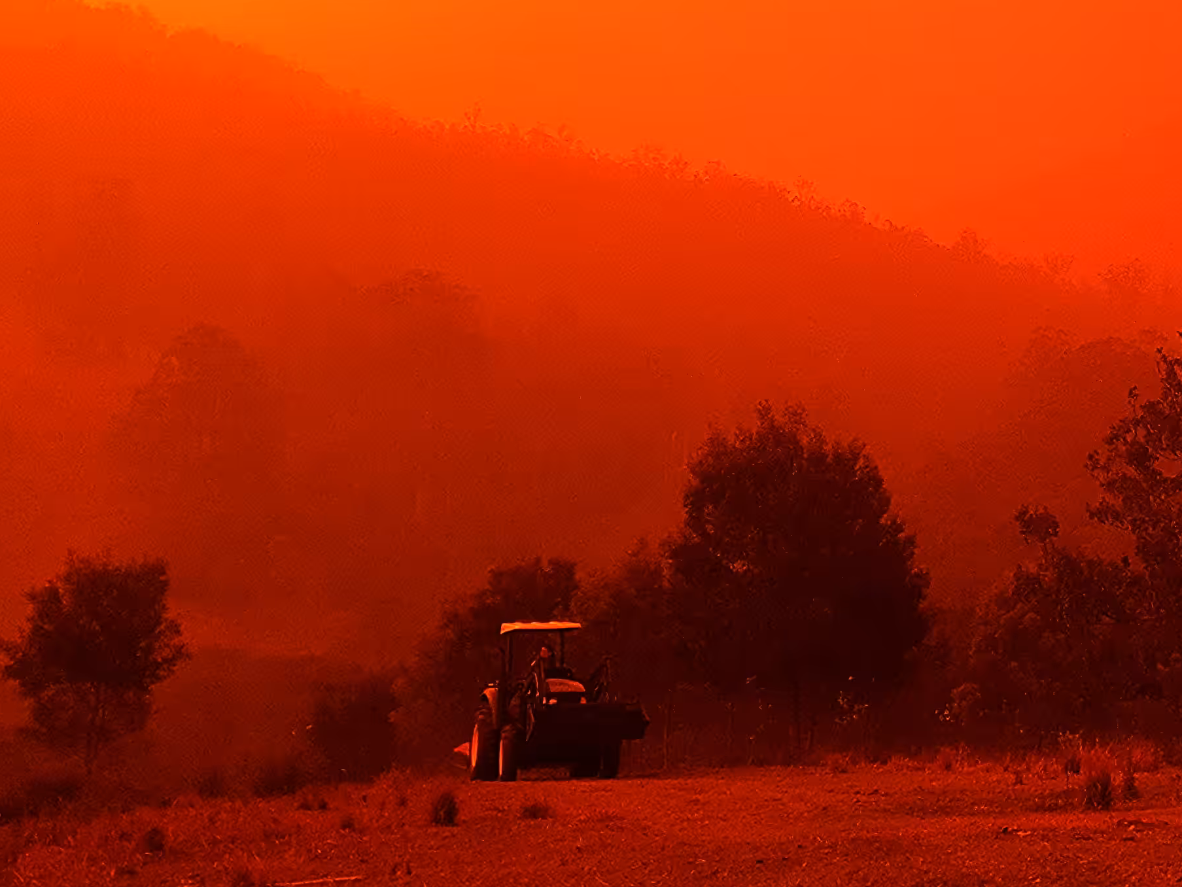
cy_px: 164
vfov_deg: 24.8
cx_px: 1185
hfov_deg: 30.8
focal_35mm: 58
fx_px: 1981
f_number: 1.5
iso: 160
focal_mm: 4.3
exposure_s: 1/50
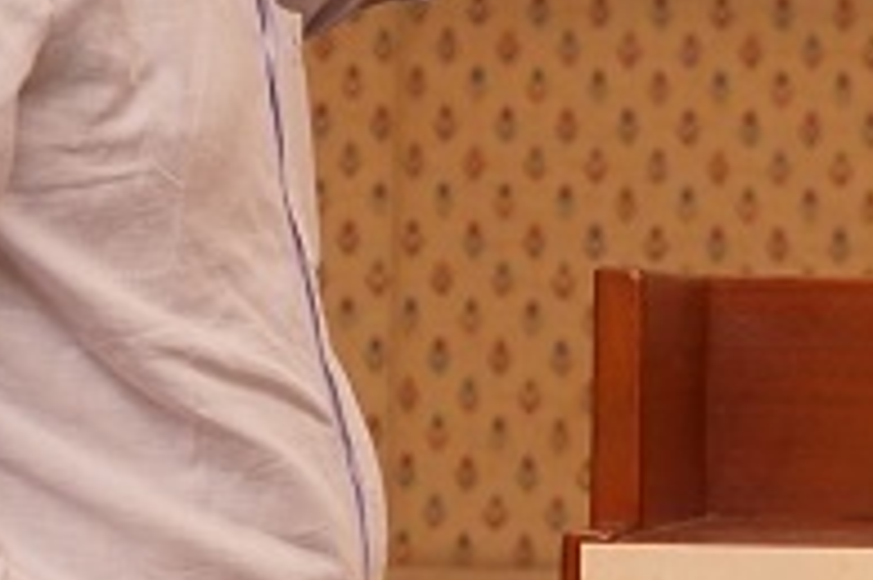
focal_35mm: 330
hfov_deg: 6.2
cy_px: -247
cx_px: 1282
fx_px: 7996
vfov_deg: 4.1
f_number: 4
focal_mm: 64
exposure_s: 1/80
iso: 400
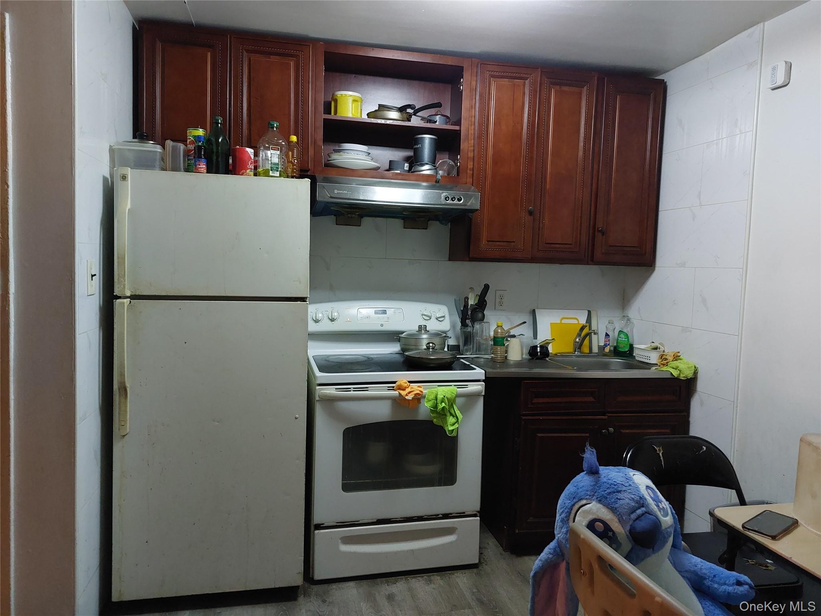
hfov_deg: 71.6
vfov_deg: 56.8
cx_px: 410
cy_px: 308
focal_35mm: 24
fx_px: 569
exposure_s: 1/30
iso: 500
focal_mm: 5.23
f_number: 1.8
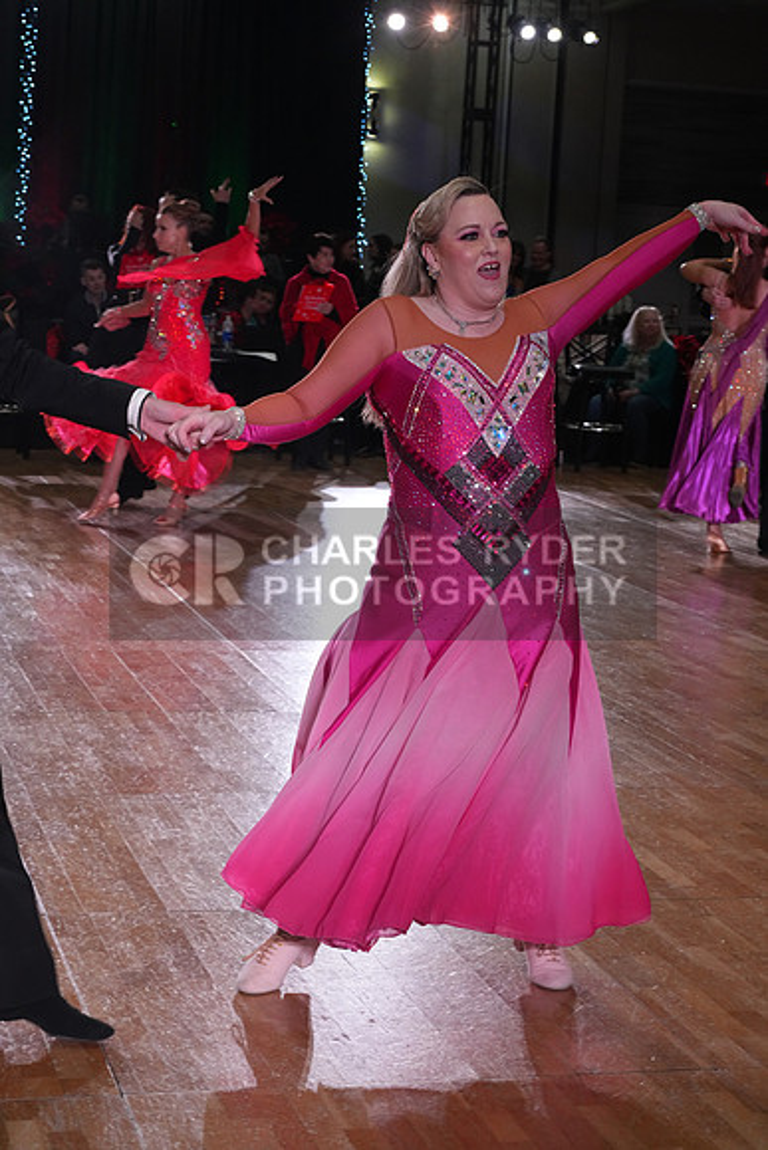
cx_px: 384
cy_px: 575
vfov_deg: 28.8
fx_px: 2238
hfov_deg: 19.5
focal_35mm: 70
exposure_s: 1/200
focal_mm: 70
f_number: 10
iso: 4000
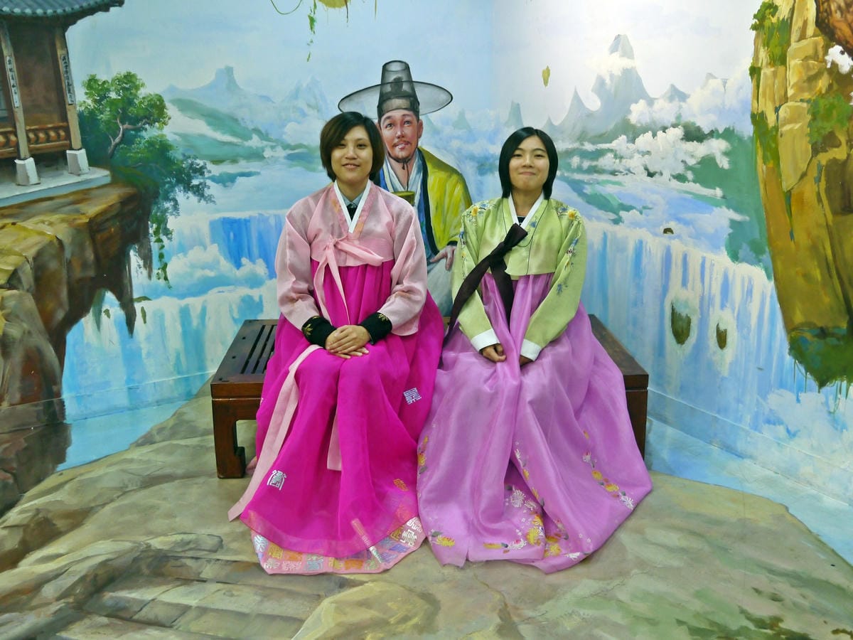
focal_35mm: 34
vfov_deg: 41.8
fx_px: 838
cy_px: 320
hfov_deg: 54.0
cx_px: 426
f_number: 4.1
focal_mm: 17
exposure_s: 1/60
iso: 640
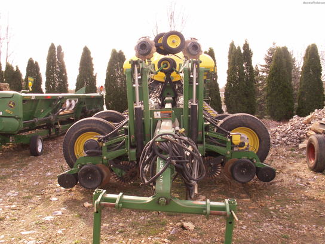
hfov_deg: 52.6
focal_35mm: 35
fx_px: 329
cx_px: 162
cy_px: 122
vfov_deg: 40.7
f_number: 4.5
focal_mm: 5.86
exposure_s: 1/100
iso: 50
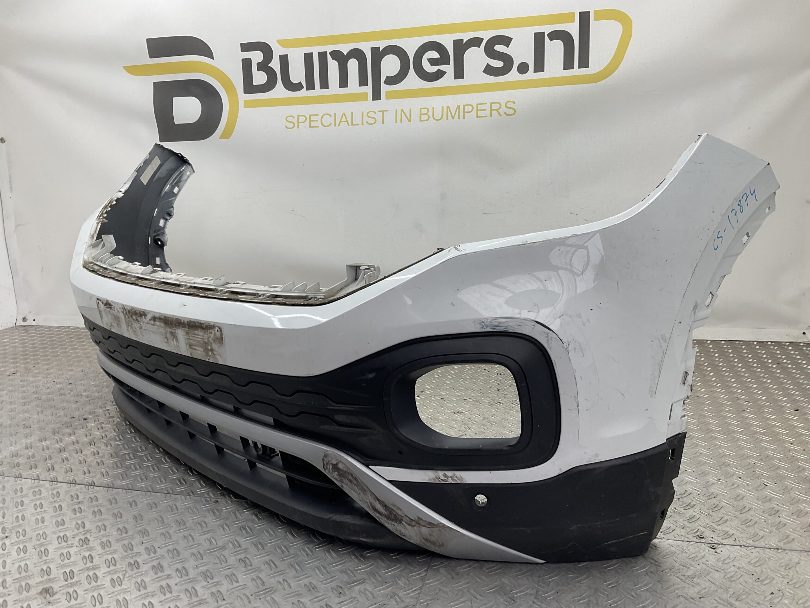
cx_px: 405
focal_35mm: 29
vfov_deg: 48.2
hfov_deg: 61.7
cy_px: 304
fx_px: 679
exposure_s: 1/120
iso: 25
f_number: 1.8
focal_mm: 3
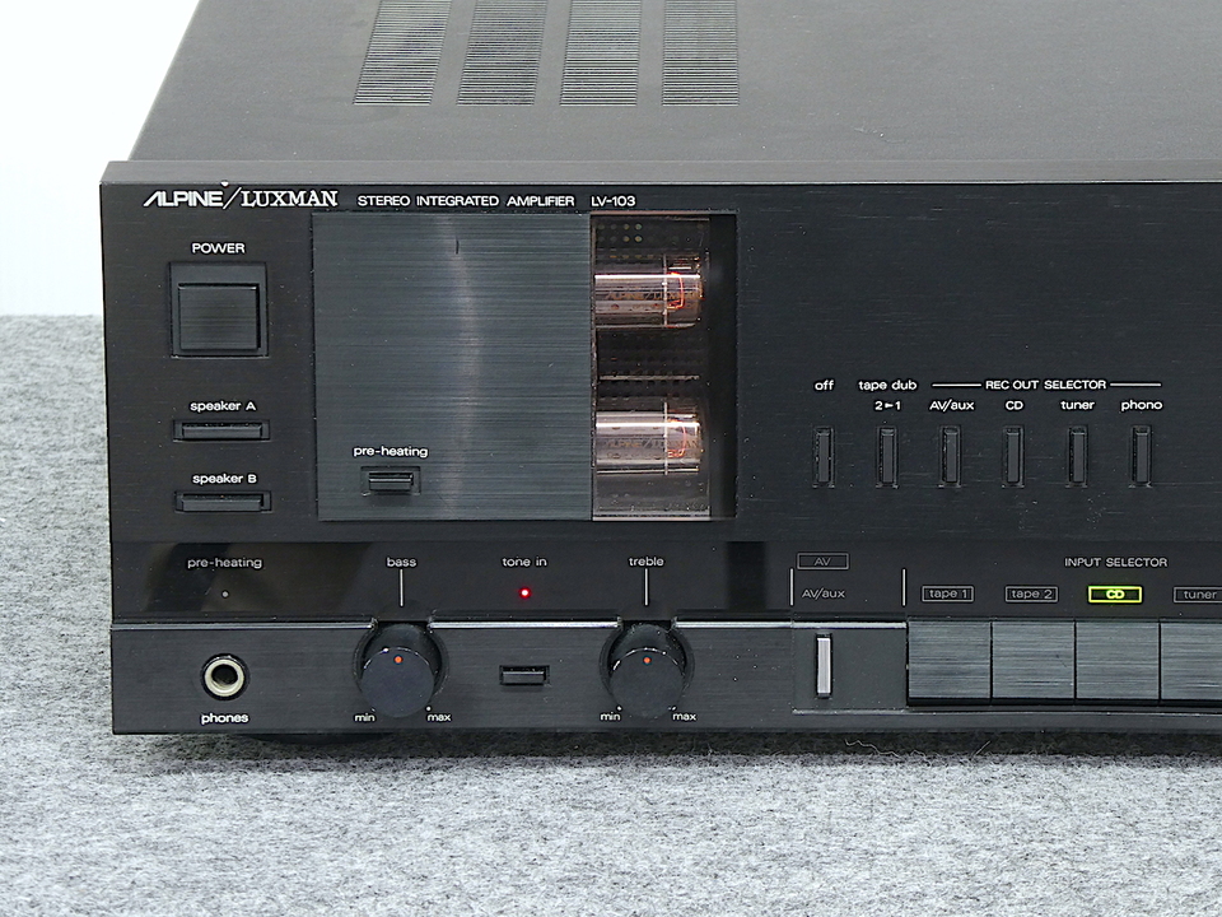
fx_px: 5648
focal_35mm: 160
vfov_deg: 9.3
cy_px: 458
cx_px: 611
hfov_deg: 12.3
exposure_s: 1/1.6
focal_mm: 28.7
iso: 200
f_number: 5.5
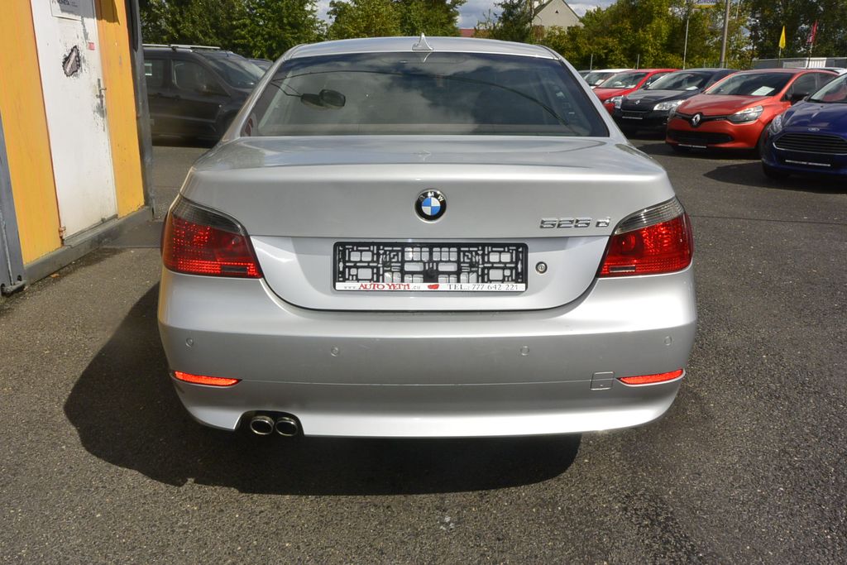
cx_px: 424
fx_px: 682
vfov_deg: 45.0
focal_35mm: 29
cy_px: 282
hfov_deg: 63.7
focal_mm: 11
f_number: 16
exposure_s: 1/250
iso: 160
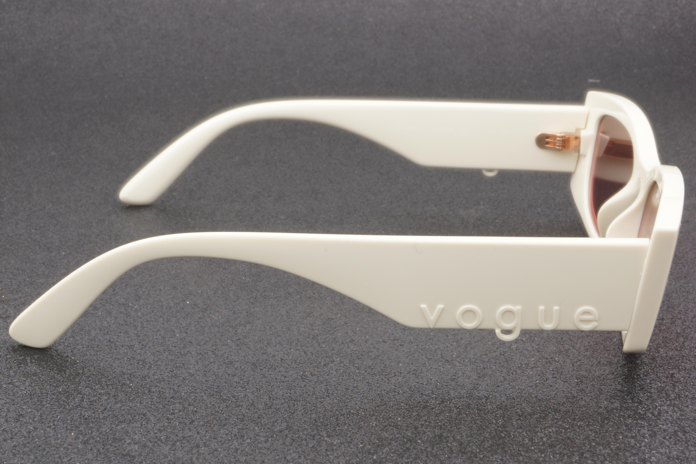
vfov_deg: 18.2
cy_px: 232
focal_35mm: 75
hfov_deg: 27.0
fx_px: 1450
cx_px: 348
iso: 100
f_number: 32
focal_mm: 50
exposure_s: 1.3
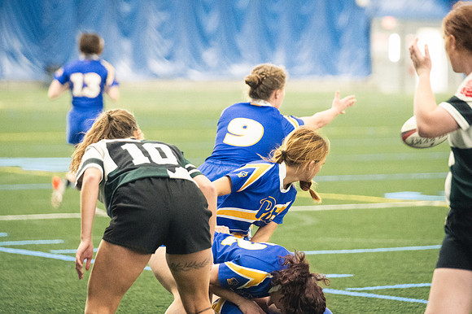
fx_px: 2948
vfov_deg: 6.1
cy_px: 157
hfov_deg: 9.2
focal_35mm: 225
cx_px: 236
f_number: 2.8
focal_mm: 150
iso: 12800
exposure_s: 1/320
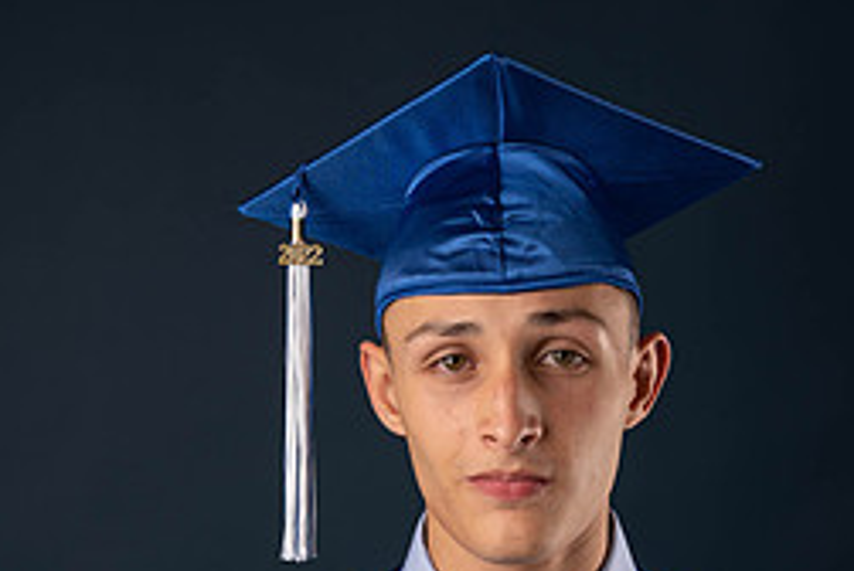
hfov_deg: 17.0
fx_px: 2850
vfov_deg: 11.3
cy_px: 598
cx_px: 504
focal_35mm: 120
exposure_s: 1/100
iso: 200
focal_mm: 67
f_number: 5.6
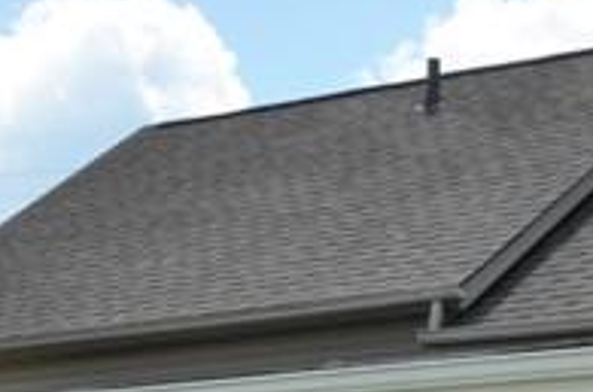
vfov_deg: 9.3
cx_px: 411
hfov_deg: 14.4
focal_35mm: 142
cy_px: 599
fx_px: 2333
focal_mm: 18
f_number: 14
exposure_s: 1/200
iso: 200
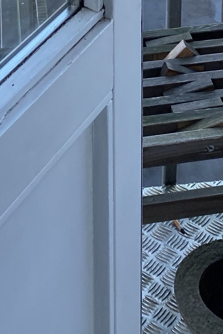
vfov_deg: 18.1
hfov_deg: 14.0
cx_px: 106
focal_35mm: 98
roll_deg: +1.5
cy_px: -196
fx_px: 911
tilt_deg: -18.2
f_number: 1.8
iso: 32
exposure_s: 1/276
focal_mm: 4.25
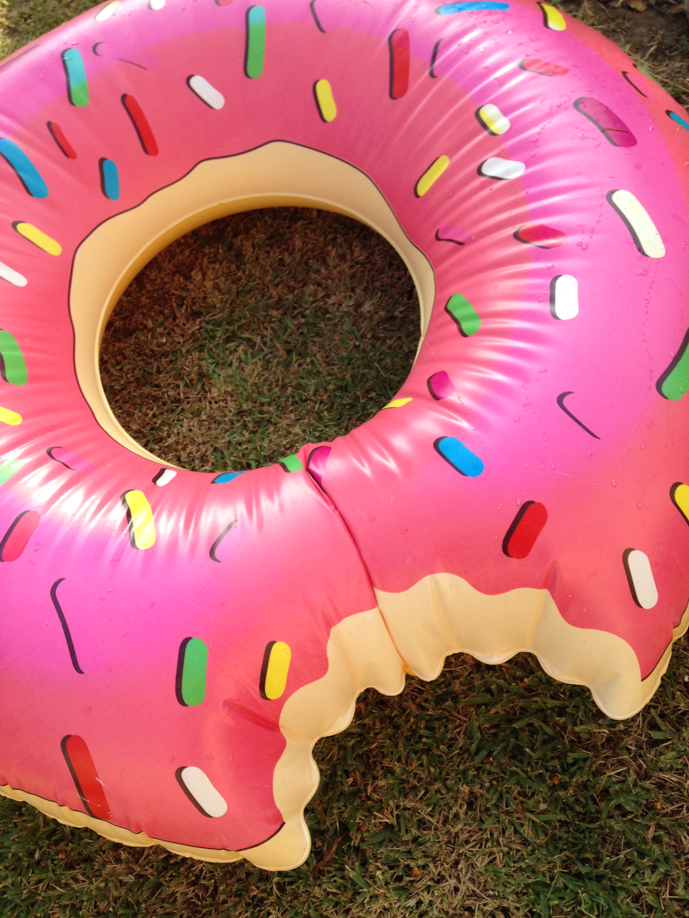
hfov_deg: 42.9
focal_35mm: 33
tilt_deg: -57.5
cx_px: 344
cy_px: 459
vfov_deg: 55.4
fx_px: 876
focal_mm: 4.12
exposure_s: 1/364
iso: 50
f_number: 2.4
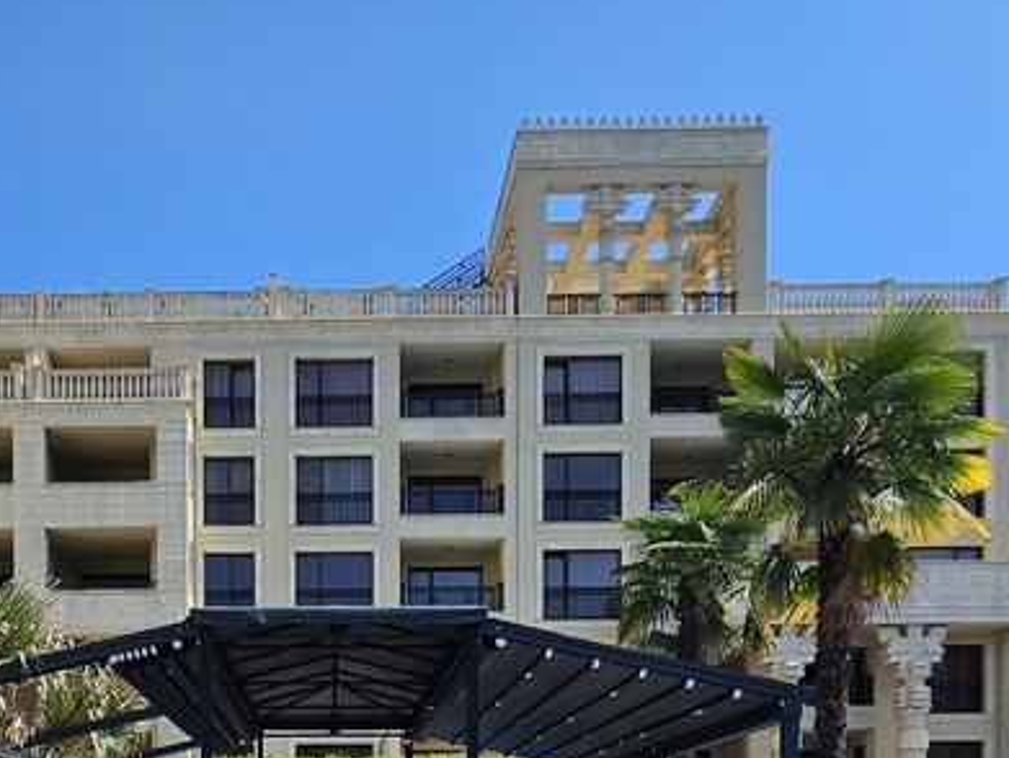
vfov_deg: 36.3
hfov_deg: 56.7
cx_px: 316
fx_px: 904
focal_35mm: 31
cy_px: 887
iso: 50
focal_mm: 2.2
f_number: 2.2
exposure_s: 1/2321
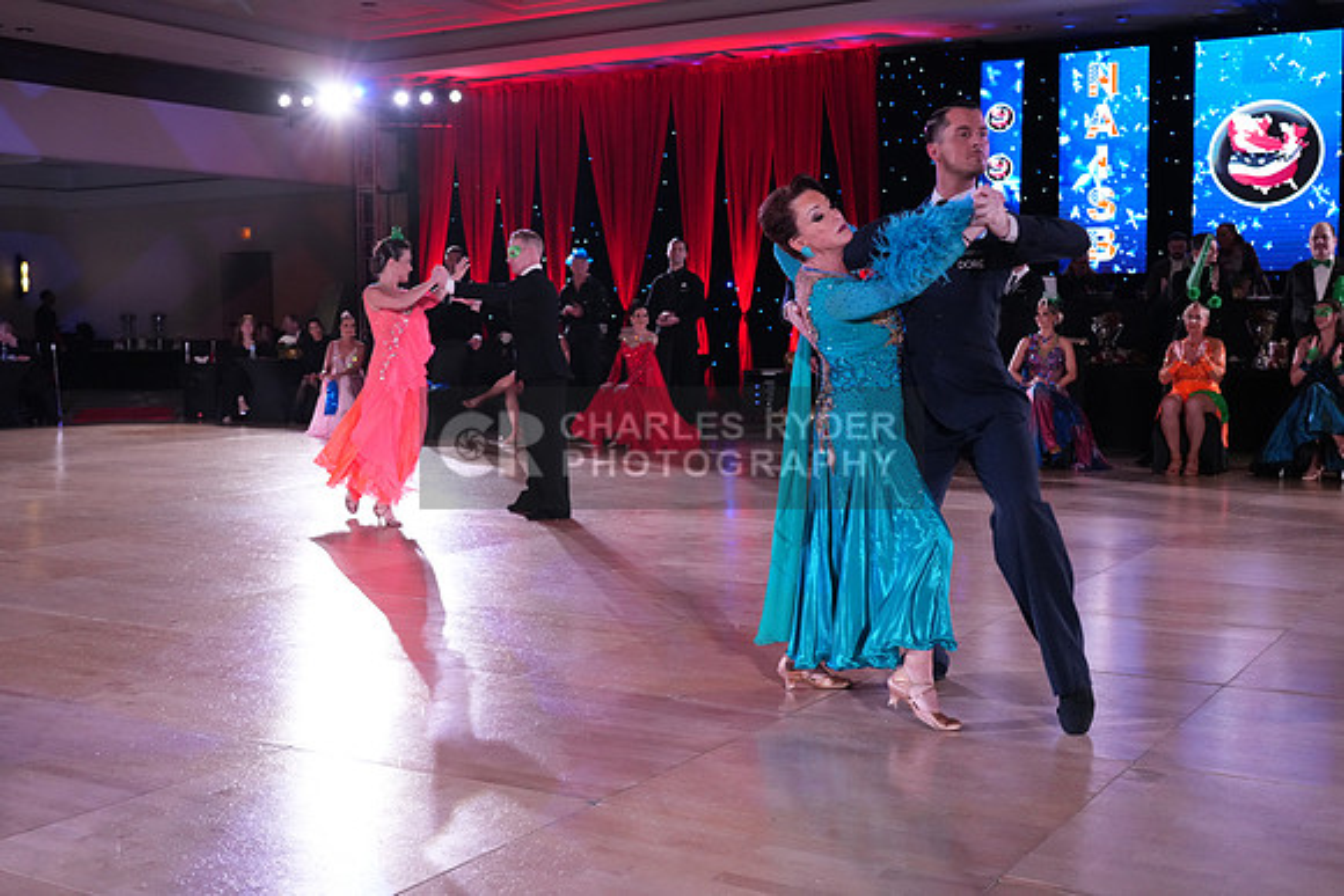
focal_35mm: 40
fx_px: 1494
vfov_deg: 33.4
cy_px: 448
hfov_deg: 48.4
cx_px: 672
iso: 4000
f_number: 4.5
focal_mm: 40
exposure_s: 1/400
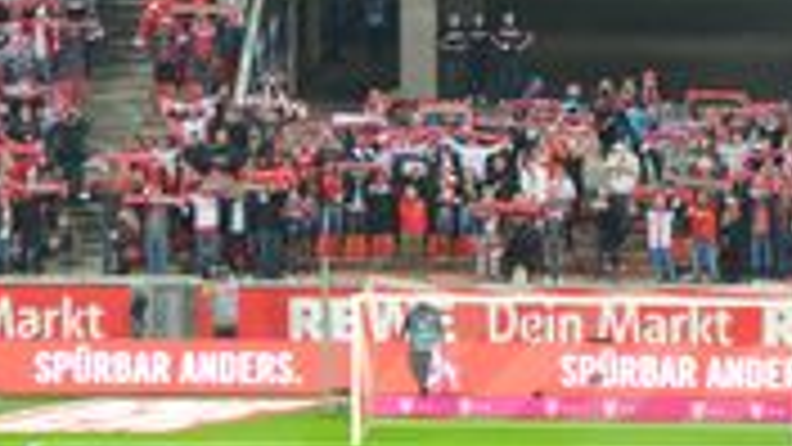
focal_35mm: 458
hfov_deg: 4.7
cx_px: 477
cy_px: -313
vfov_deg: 2.6
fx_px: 9618
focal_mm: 90
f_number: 5.6
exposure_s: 1/125
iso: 2500
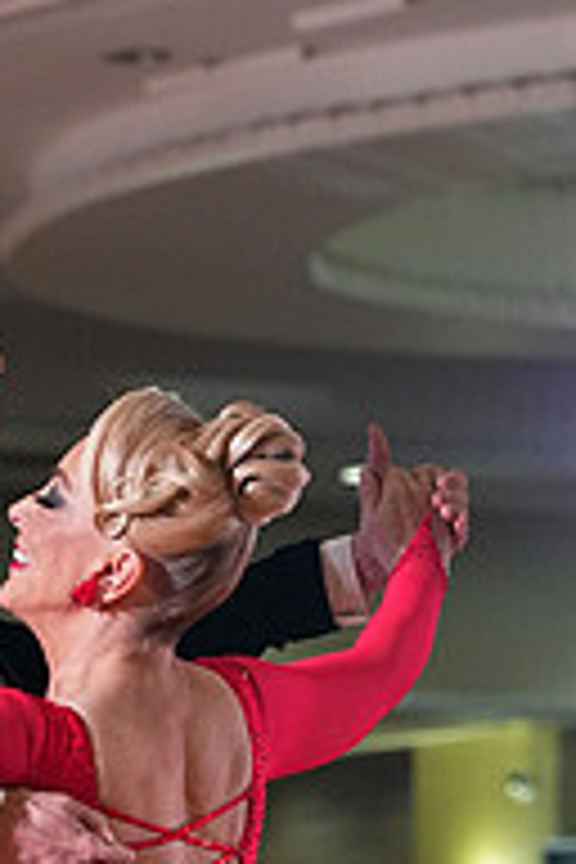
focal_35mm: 384
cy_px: 1094
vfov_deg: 5.3
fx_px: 9215
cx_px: 29
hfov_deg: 3.6
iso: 6400
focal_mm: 127
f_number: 5
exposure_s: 1/400
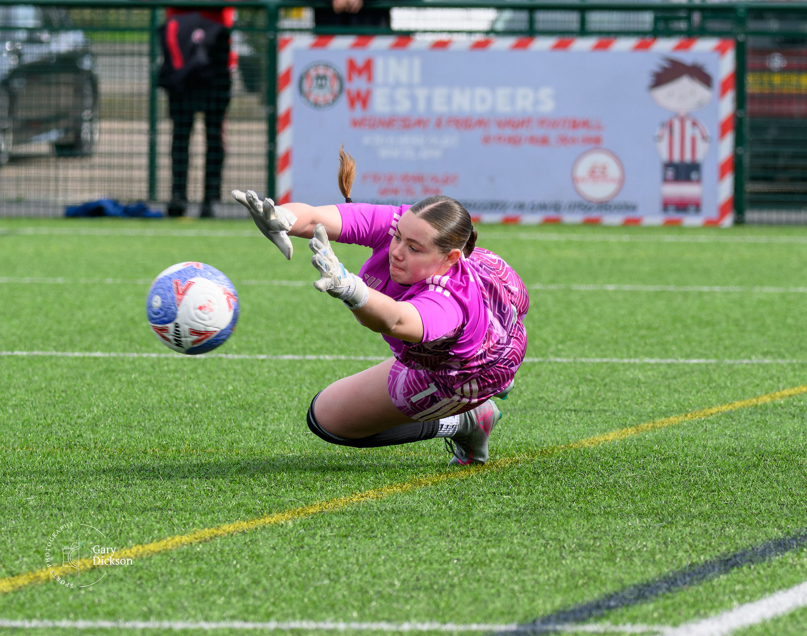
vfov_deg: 3.0
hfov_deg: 3.7
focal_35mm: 519
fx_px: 12331
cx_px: 537
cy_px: 92
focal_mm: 190
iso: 560
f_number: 5
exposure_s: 1/1600
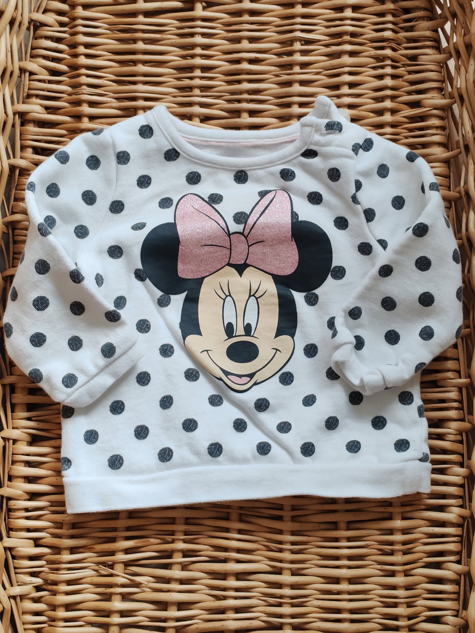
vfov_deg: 35.5
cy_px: 316
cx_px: 238
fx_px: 988
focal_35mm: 54
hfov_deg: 27.0
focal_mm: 6.12
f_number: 1.9
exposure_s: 1/100
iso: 500
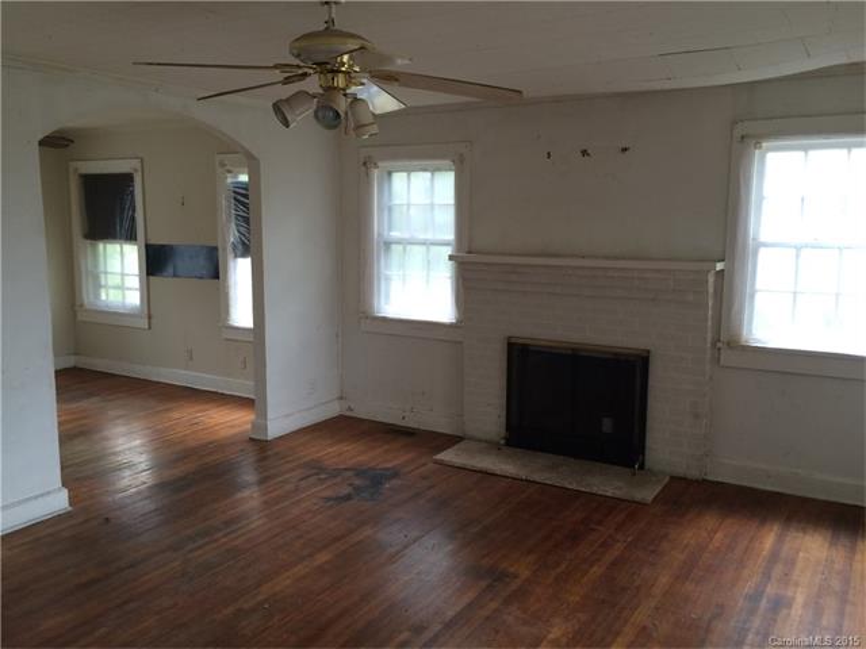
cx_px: 433
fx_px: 726
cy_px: 324
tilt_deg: -10.2
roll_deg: +0.3
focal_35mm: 29
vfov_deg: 48.2
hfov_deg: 61.7
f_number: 2.2
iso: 64
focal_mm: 4.15
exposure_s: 1/30
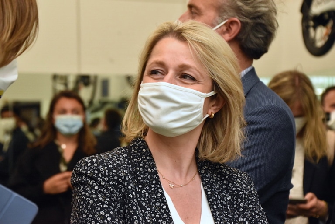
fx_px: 977
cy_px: 112
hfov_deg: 19.5
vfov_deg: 13.0
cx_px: 168
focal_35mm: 105
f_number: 5
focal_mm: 70
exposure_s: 1/125
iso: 4000
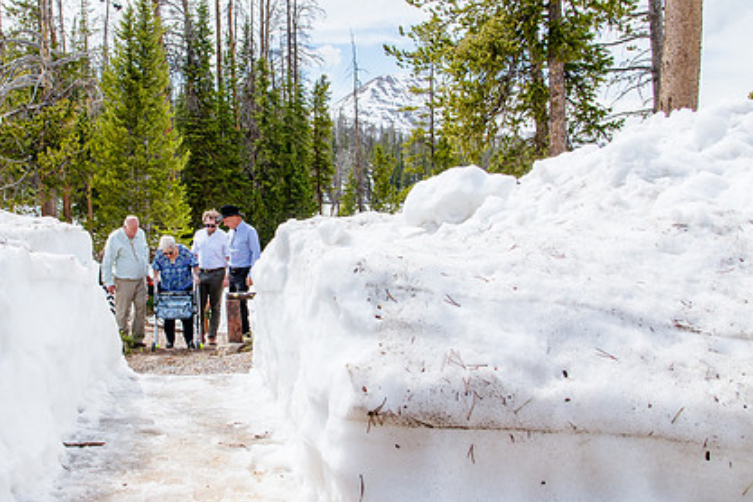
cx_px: 233
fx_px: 920
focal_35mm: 44
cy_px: 240
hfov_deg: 43.7
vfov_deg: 30.5
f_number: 8
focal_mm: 24
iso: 250
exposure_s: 1/400
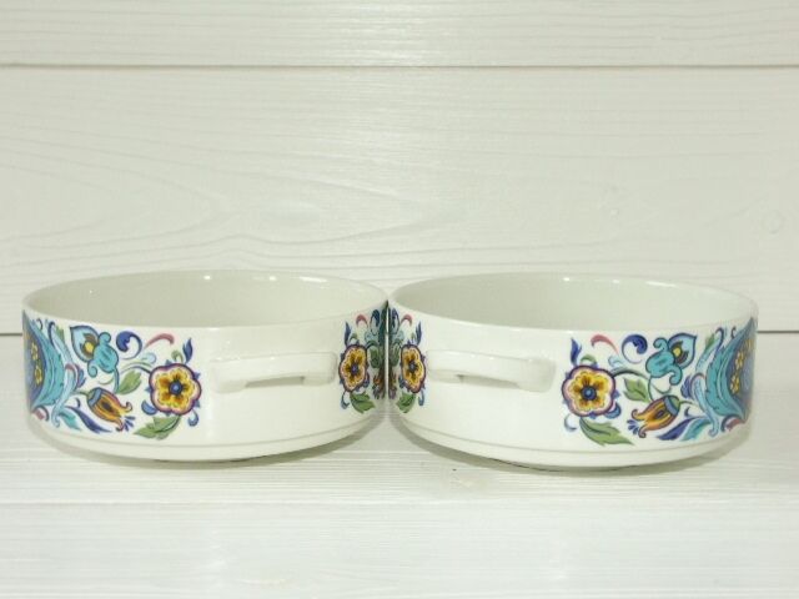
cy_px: 300
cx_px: 400
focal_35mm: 50
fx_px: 1154
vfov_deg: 29.1
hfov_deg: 38.2
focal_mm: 12.92
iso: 200
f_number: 5.6
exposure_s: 1/50
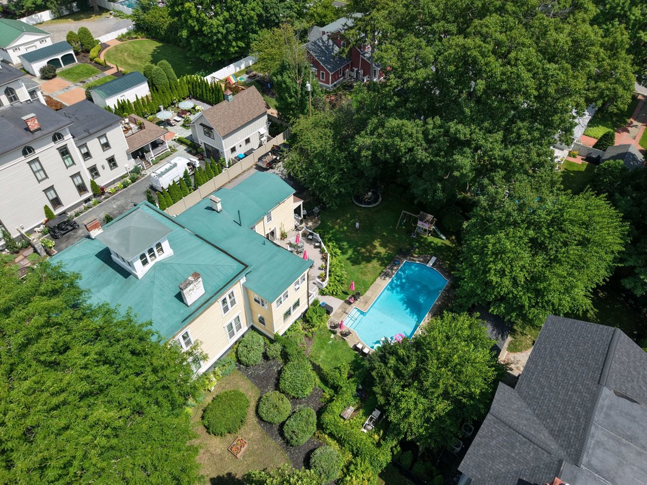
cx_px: 324
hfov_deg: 71.6
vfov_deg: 56.8
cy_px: 242
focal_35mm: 24
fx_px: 449
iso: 200
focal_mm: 8.67
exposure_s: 1/640
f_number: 1.8
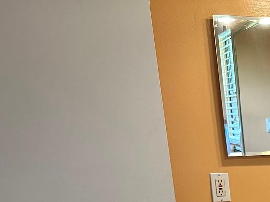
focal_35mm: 70
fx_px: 546
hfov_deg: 23.1
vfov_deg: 18.8
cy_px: 291
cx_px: 392
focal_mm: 6.86
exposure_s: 1/120
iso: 160
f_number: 1.78
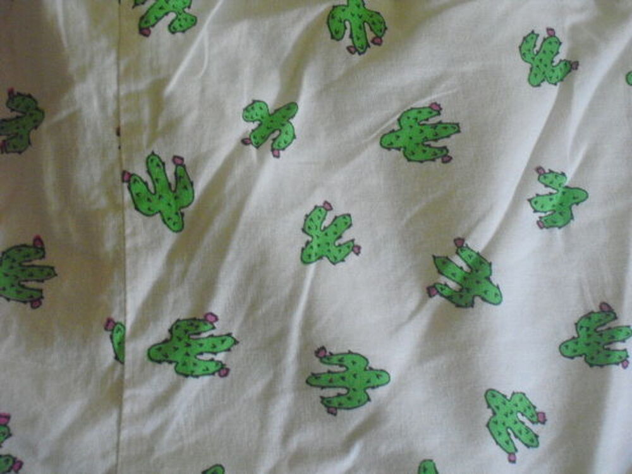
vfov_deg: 19.9
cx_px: 316
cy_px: 237
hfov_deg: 26.3
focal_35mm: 74
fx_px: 1351
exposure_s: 1/25
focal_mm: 13.1
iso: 800
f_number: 4.6
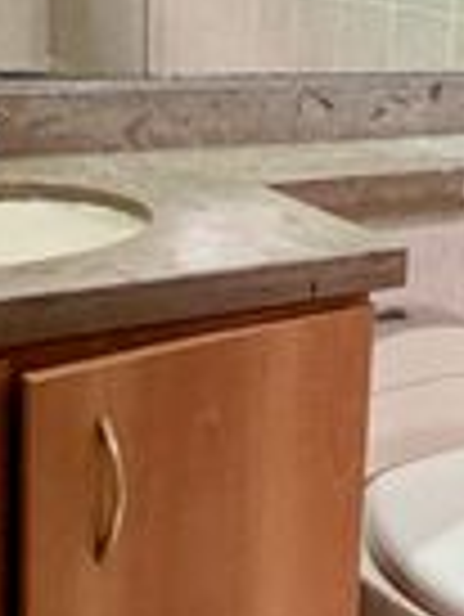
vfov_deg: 28.0
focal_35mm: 68
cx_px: 523
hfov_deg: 20.5
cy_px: 128
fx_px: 1213
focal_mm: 2.22
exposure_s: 1/60
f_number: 2.2
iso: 500
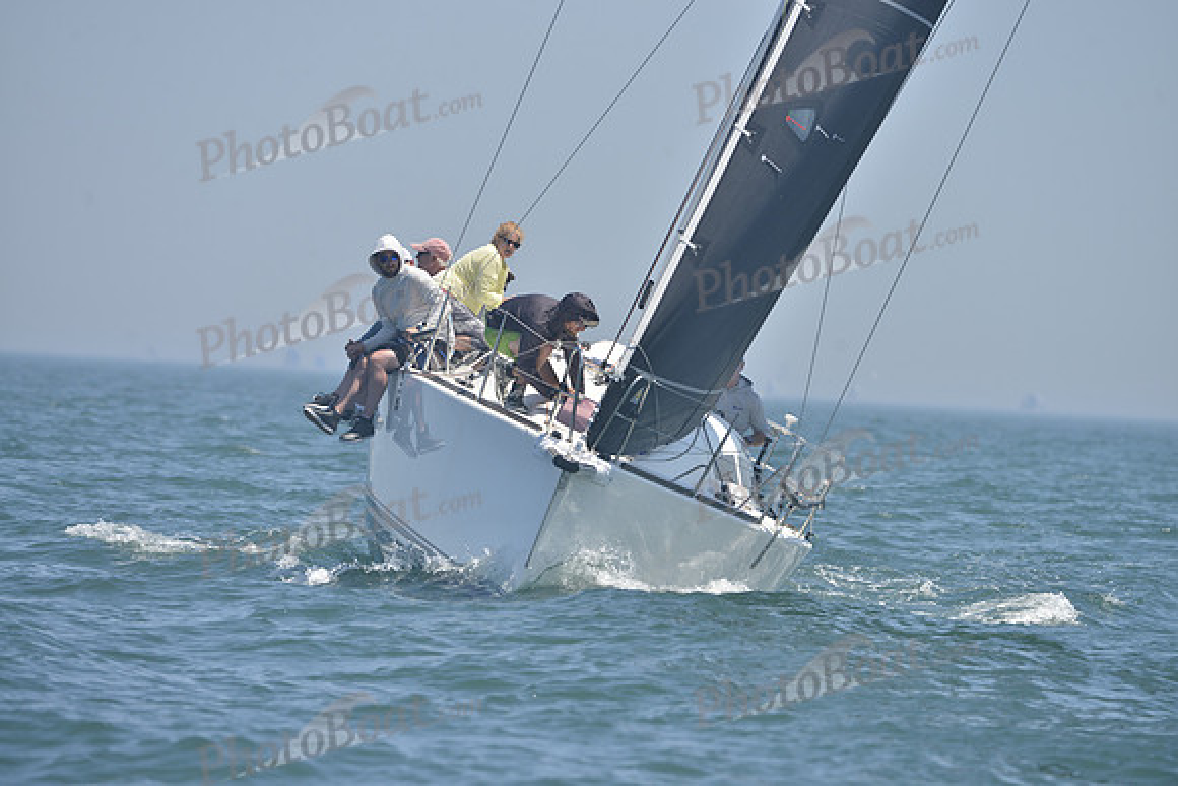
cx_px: 589
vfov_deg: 4.6
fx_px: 9819
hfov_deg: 6.9
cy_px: 393
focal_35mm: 300
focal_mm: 300
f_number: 7.1
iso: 280
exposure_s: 1/1000
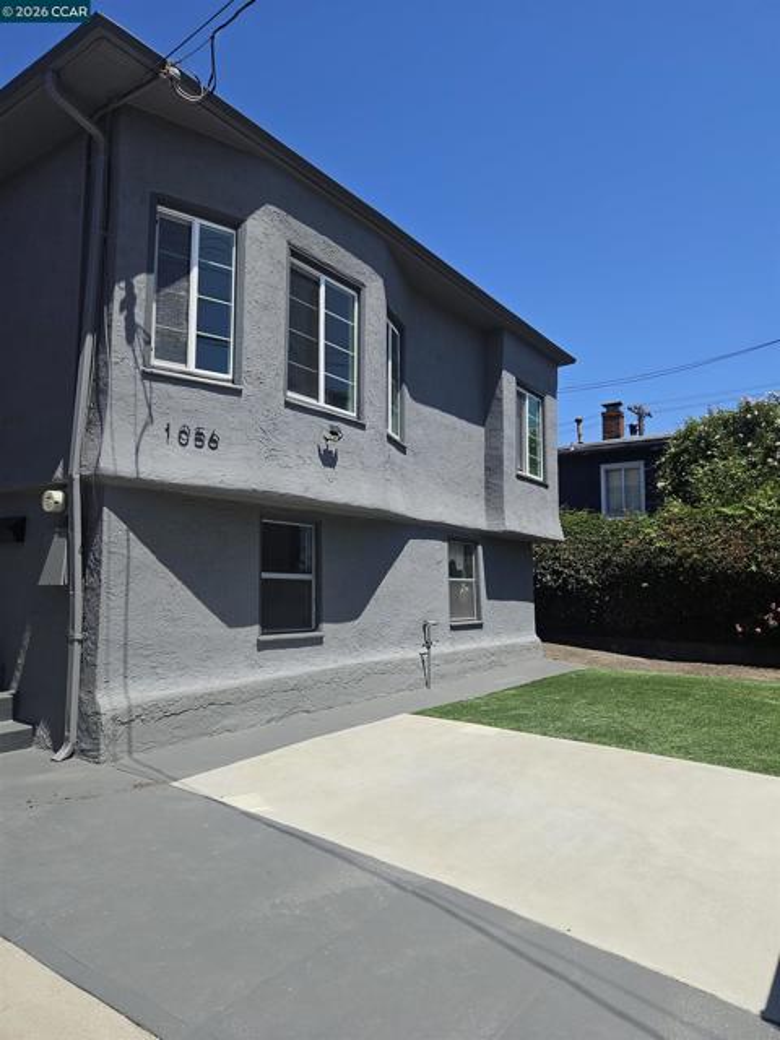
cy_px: 520
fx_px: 691
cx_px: 390
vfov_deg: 73.9
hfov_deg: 58.9
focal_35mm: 23
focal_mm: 5.4
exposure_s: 1/2397
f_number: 1.8
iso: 25
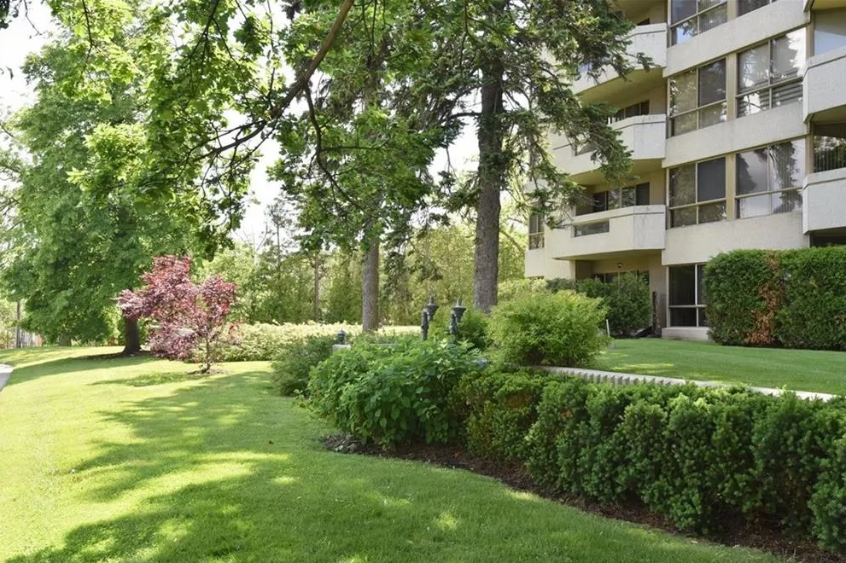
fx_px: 728
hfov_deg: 60.3
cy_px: 290
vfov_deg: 42.3
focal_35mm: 31
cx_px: 429
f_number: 9
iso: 500
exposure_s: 1/320
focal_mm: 30
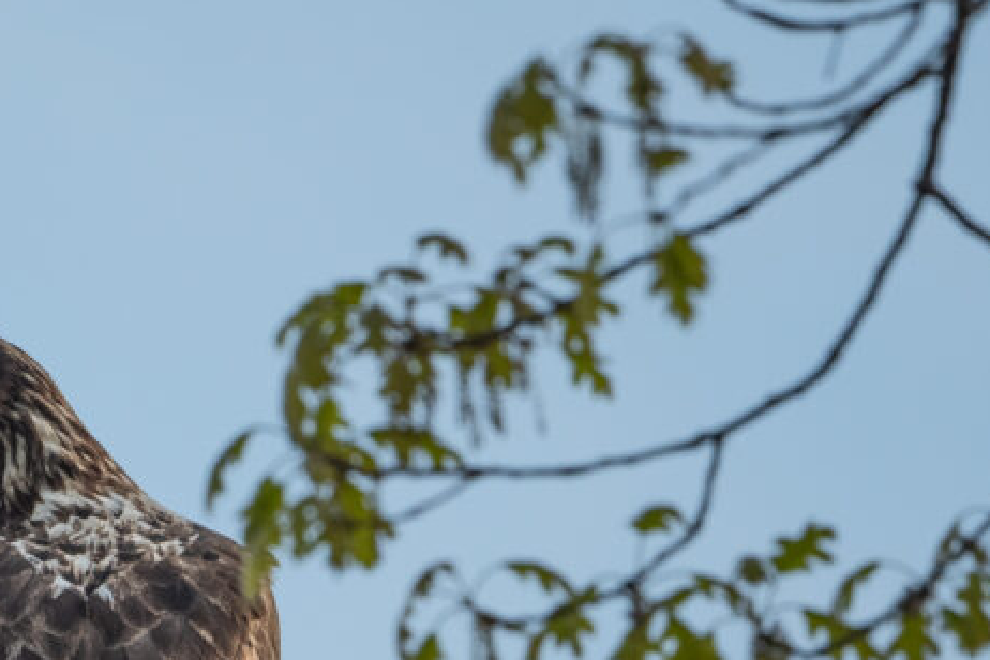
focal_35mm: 1662
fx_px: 45701
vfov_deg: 0.8
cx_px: 165
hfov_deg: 1.2
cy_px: 659
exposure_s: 1/1000
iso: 500
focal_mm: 500
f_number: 5.6
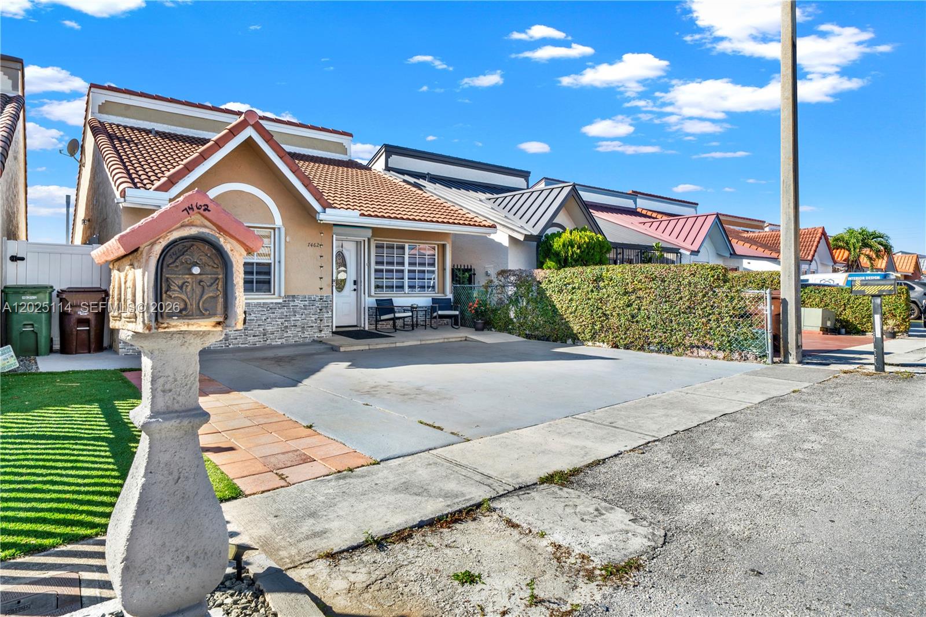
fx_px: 489
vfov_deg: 64.5
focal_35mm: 19
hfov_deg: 86.9
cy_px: 308
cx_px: 463
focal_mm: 19
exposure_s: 1/200
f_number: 11
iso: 125
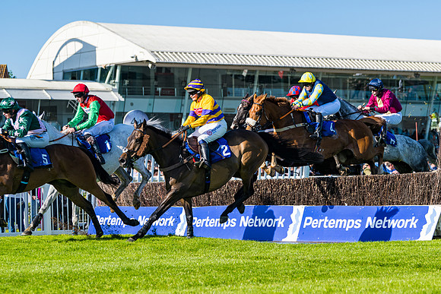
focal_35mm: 127
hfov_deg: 16.0
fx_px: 1562
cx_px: 277
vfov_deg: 10.8
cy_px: 186
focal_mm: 95
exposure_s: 1/1250
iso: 100
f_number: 4
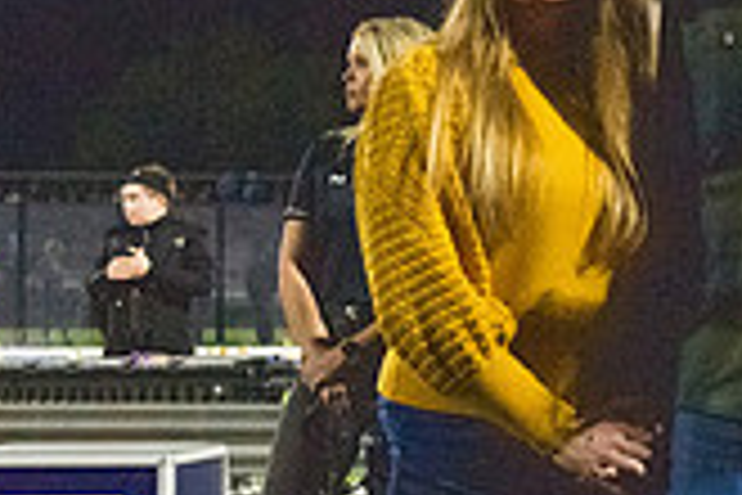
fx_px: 3050
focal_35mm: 148
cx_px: 1093
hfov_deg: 13.2
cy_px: 218
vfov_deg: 9.3
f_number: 5
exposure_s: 1/500
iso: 8000
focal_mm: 42
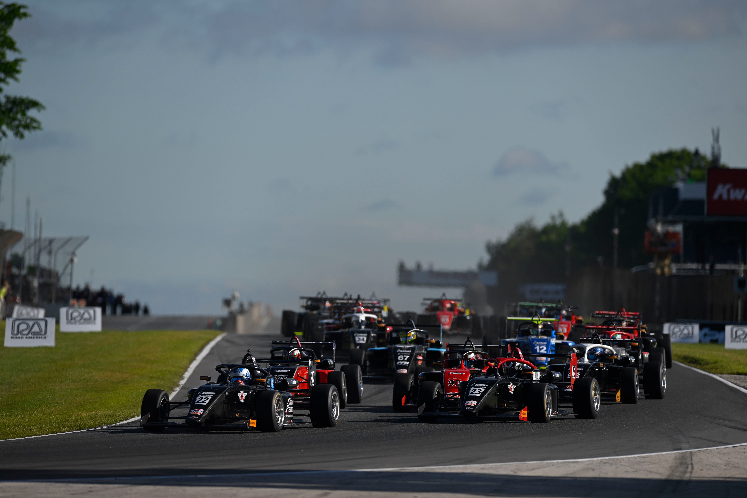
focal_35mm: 400
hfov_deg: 5.2
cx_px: 374
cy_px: 249
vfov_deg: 3.4
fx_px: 8299
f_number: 4.5
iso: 320
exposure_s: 1/1600
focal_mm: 400
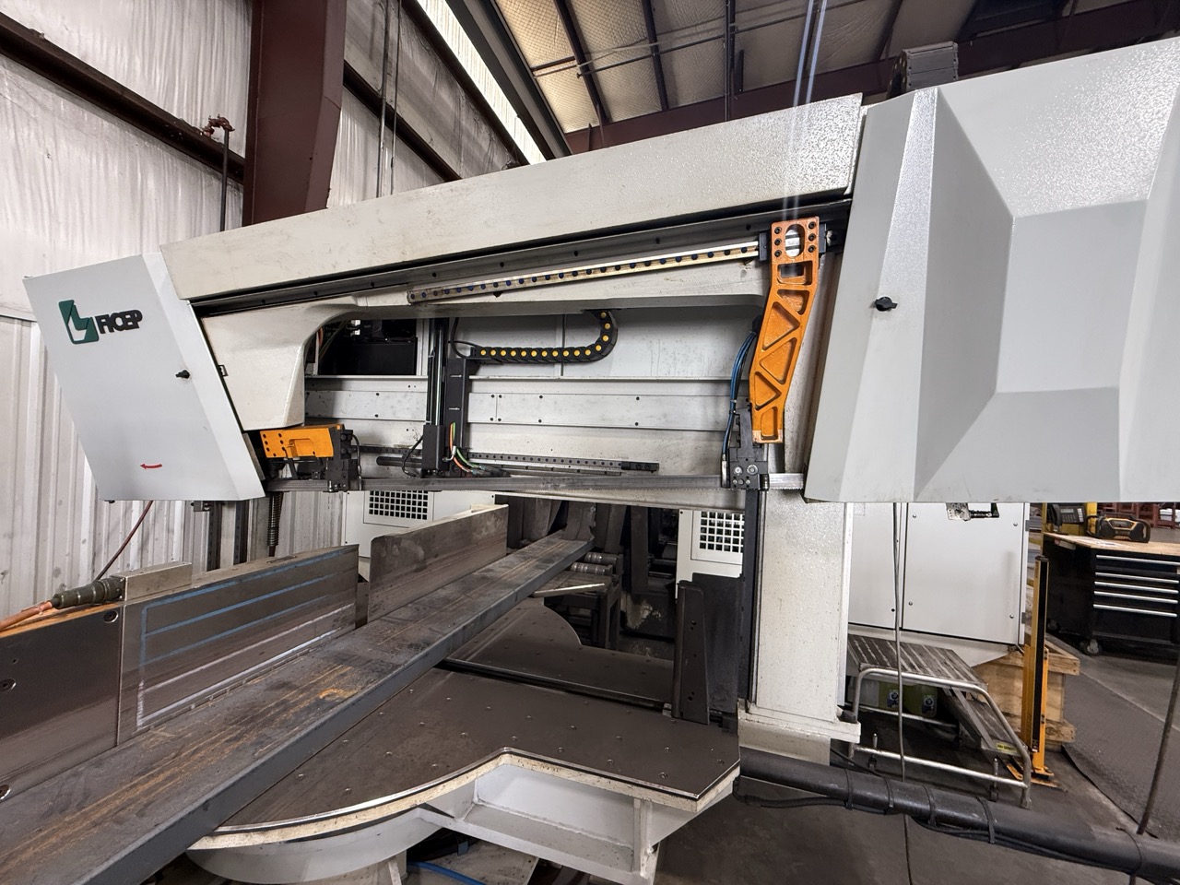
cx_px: 590
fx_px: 477
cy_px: 442
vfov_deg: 85.7
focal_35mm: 14
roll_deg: -2.4
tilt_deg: -0.8
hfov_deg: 102.1
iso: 250
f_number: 2.2
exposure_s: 1/99
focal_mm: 2.22
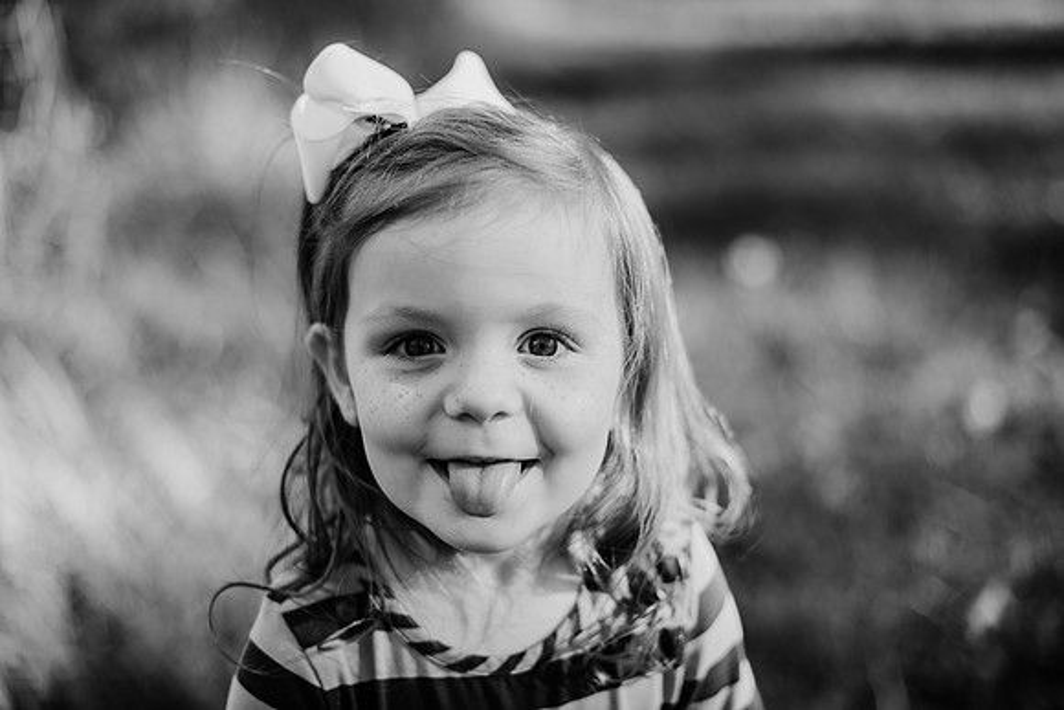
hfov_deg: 39.6
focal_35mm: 50
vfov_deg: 27.0
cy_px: 355
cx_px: 532
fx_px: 1478
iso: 200
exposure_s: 1/1000
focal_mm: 50
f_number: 2
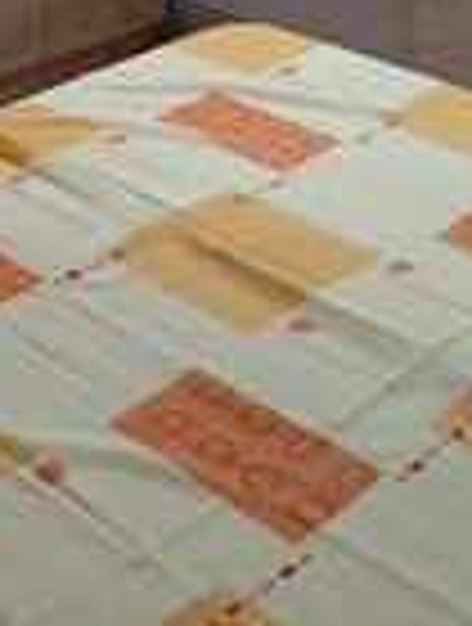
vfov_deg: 21.7
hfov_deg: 17.6
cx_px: -99
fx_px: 1448
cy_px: -207
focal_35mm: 80
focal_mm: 4.27
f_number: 1.8
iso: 555
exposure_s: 1/33.3
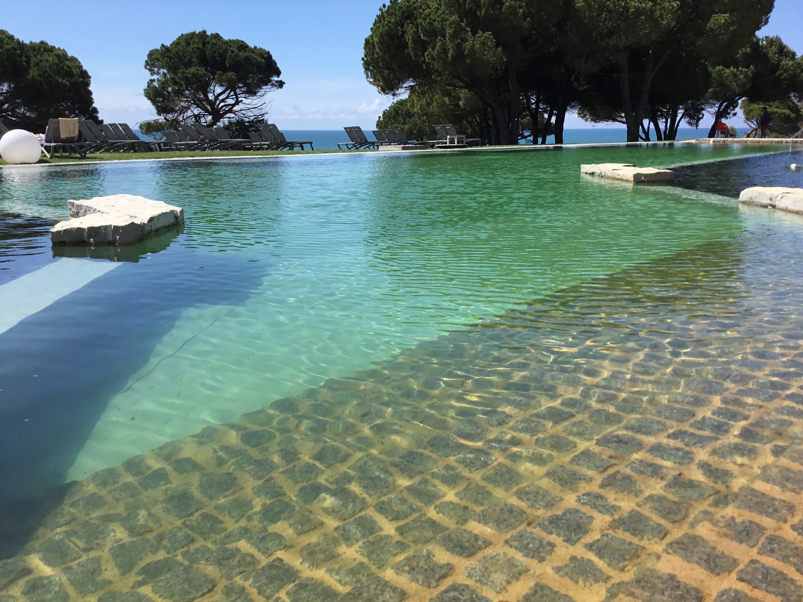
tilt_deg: -14.4
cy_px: 301
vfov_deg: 45.4
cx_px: 402
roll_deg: +1.1
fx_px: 719
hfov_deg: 58.4
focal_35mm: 31
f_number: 2.4
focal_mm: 3.3
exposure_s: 1/1664
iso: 25
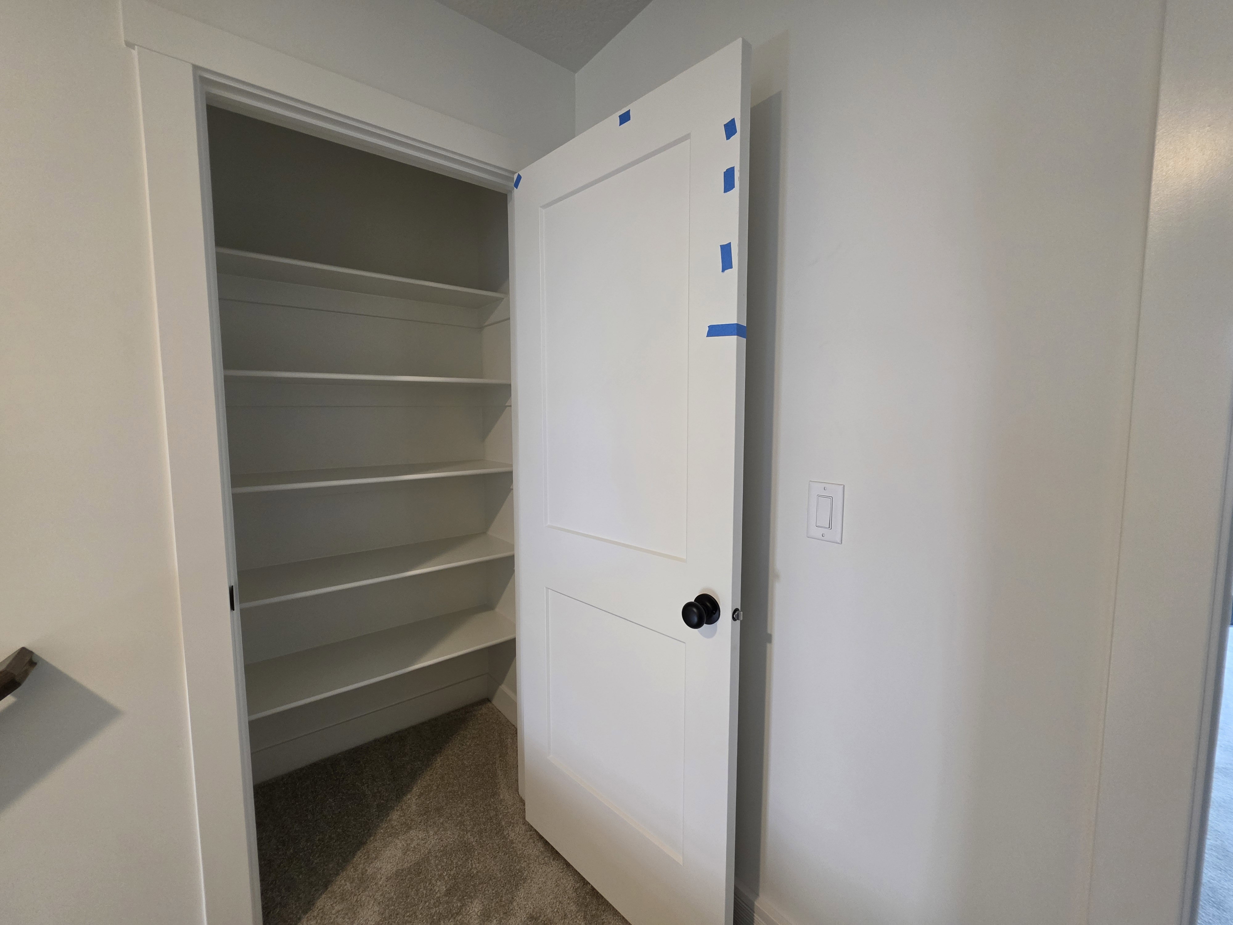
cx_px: 616
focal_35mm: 13
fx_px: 463
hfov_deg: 106.2
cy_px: 462
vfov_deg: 89.9
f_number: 1.9
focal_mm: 2.2
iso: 250
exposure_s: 1/120
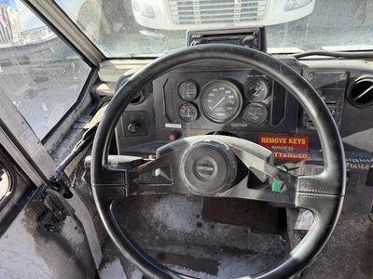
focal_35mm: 24
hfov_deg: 71.6
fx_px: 259
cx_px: 186
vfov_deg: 56.8
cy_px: 140
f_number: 1.78
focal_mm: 6.76
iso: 80
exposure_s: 1/183
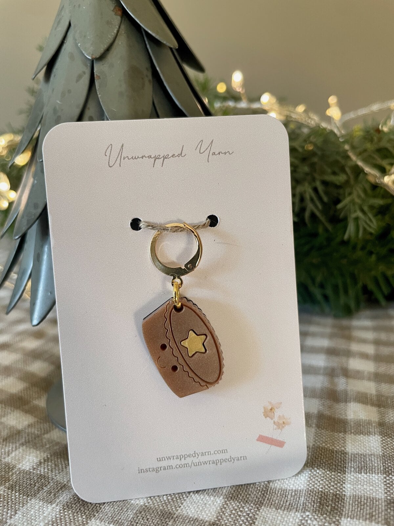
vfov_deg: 67.3
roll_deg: +3.7
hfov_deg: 53.1
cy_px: 263
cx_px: 197
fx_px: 395
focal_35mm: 26
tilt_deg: -13.4
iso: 125
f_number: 1.6
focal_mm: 4.2
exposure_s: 1/77
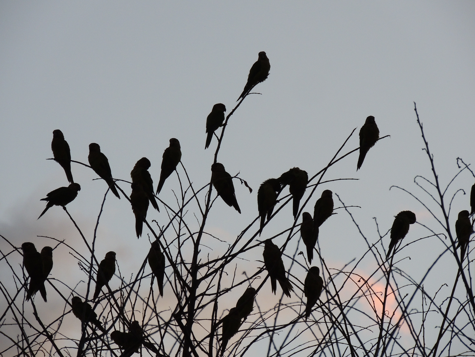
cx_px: 238
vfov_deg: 3.7
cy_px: 178
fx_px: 5489
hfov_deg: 5.0
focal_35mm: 400
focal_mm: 71.3
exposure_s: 1/250
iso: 400
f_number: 4.8
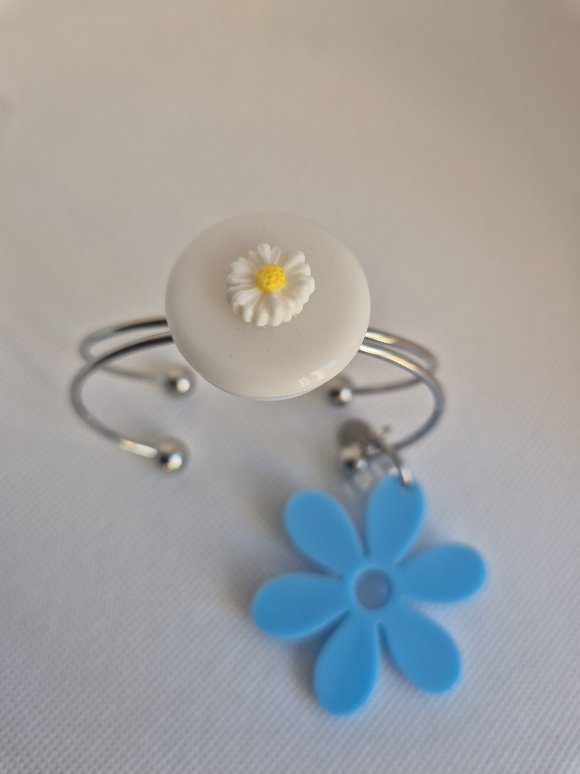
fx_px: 514
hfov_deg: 58.9
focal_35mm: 23
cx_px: 290
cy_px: 387
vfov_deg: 73.9
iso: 40
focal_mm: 5.4
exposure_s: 1/100
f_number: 1.8
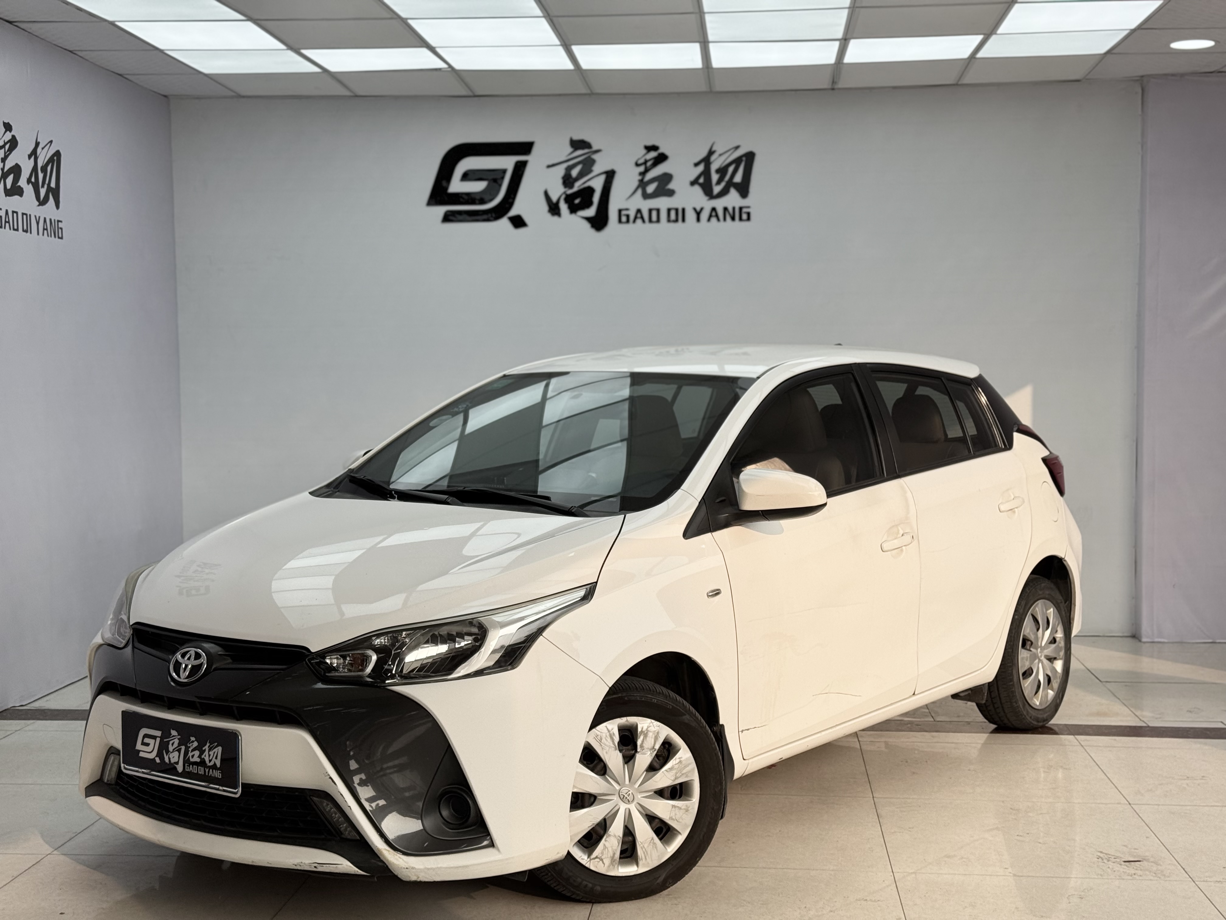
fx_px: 1700
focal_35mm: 48
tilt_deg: -2.9
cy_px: 460
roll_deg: +0.3
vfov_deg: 30.3
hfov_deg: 39.7
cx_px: 613
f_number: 1.78
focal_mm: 6.76
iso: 64
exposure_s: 1/1984
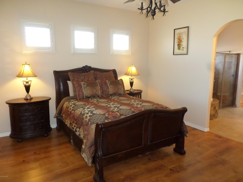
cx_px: 122
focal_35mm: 25
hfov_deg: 69.4
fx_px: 175
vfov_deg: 54.9
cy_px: 91
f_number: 2.5
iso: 320
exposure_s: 1/30
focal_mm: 4.5
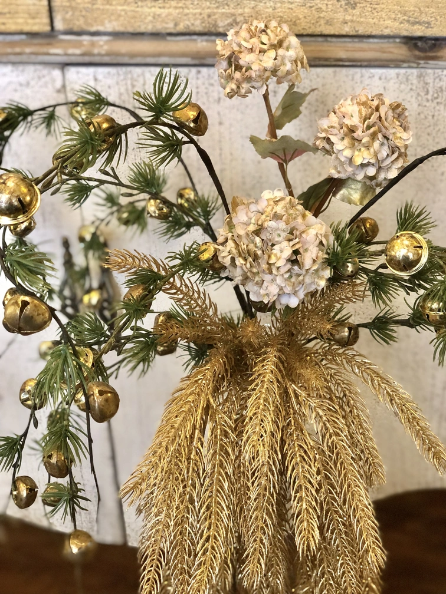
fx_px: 893
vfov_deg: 36.8
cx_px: 223
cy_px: 297
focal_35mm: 52
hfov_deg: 28.0
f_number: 2.4
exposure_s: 1/14
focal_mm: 6
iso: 160
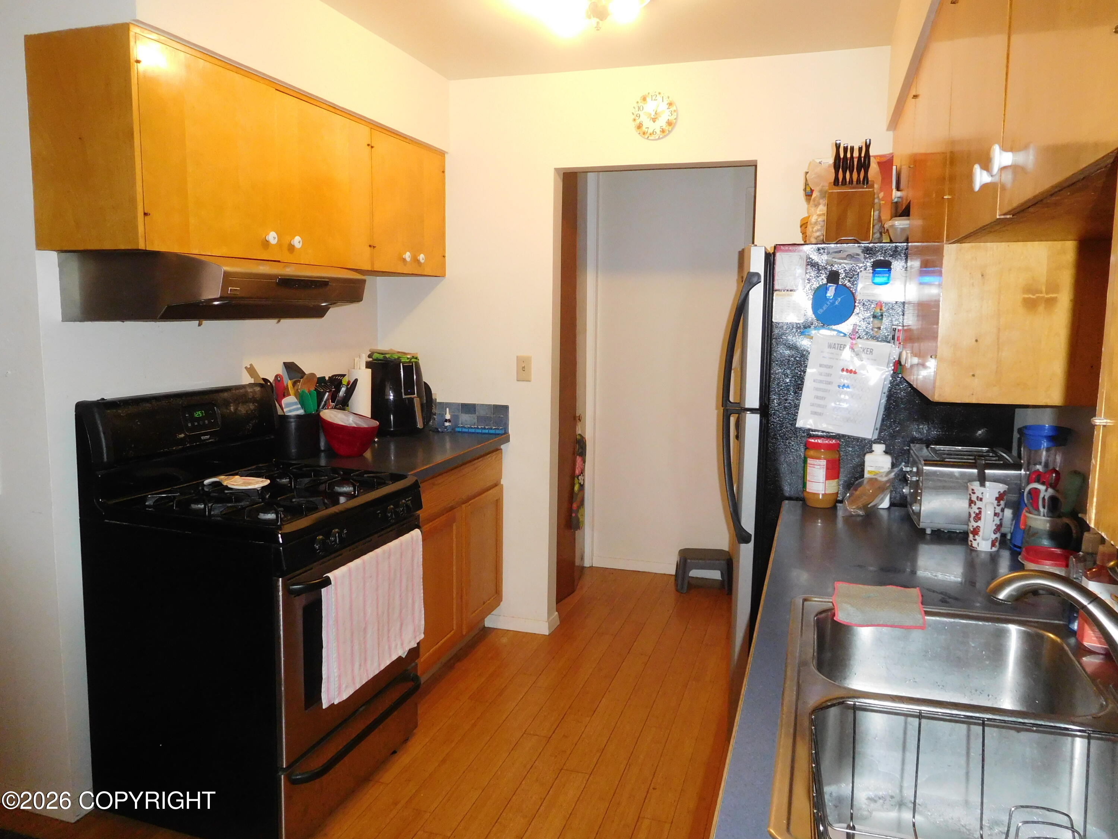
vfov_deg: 54.9
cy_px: 420
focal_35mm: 25
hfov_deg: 69.4
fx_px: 807
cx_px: 559
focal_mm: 4.5
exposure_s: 1/30
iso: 500
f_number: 3.4
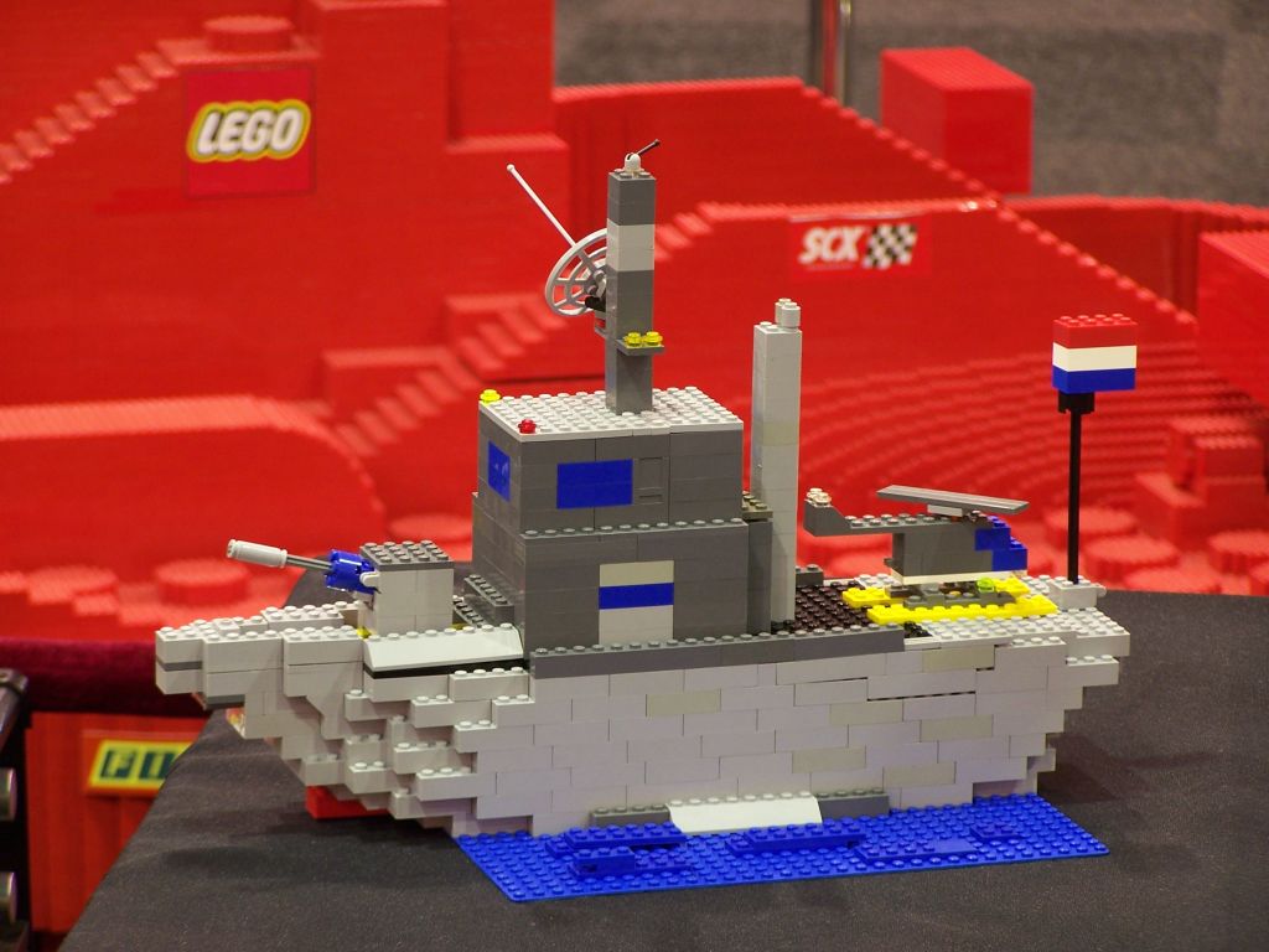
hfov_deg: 11.7
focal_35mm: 169
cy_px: 476
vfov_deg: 8.8
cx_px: 634
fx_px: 6195
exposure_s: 1/2
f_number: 3.2
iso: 80
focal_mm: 28
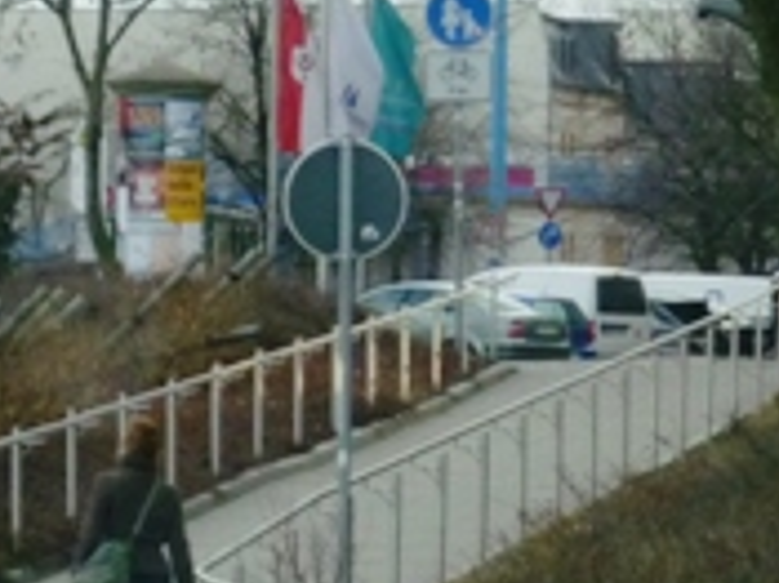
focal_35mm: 416
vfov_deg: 3.6
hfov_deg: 4.8
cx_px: 530
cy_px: 171
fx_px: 9355
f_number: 5.9
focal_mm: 22
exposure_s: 1/125
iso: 320
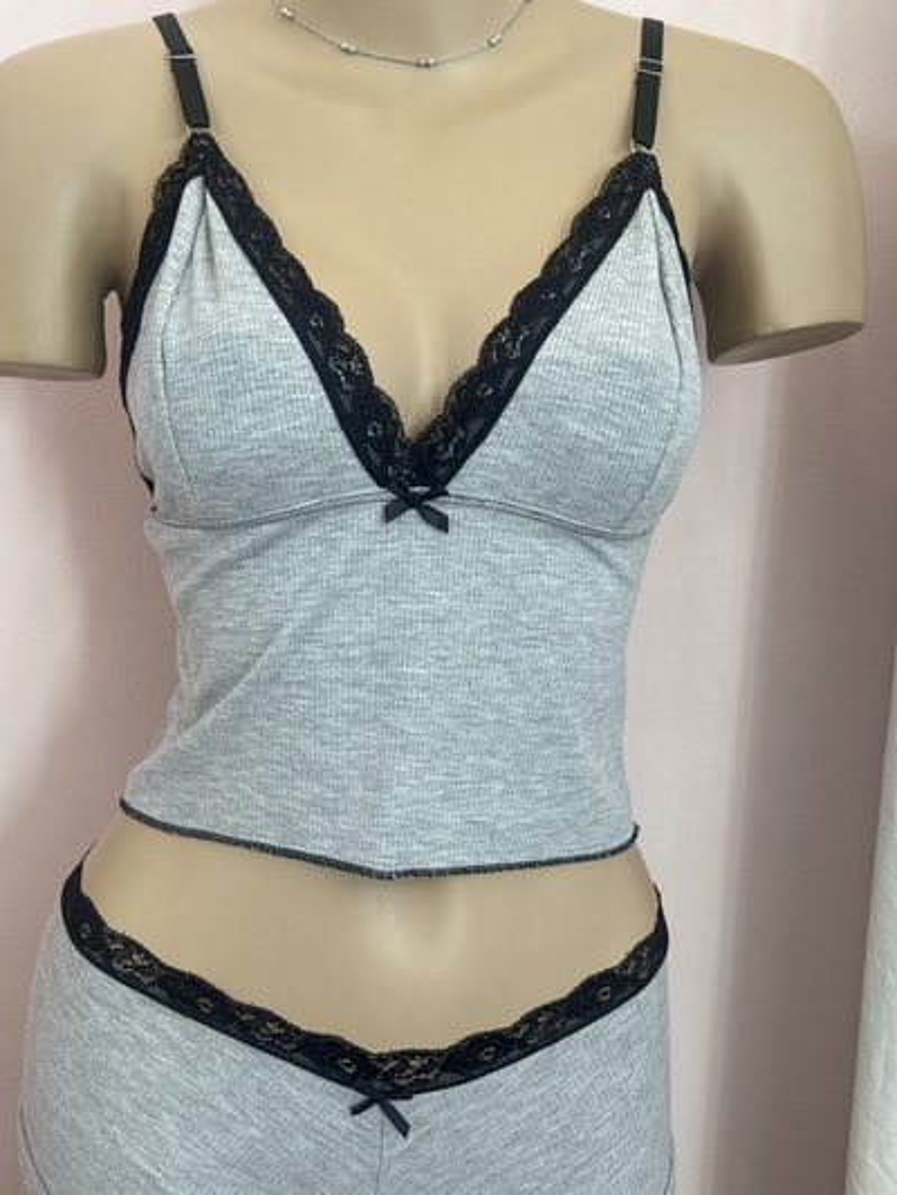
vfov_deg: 39.6
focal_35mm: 48
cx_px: 448
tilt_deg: -9.6
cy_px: 598
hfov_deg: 30.3
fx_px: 1658
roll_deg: -0.7
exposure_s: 1/100
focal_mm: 6.76
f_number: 1.78
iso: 64
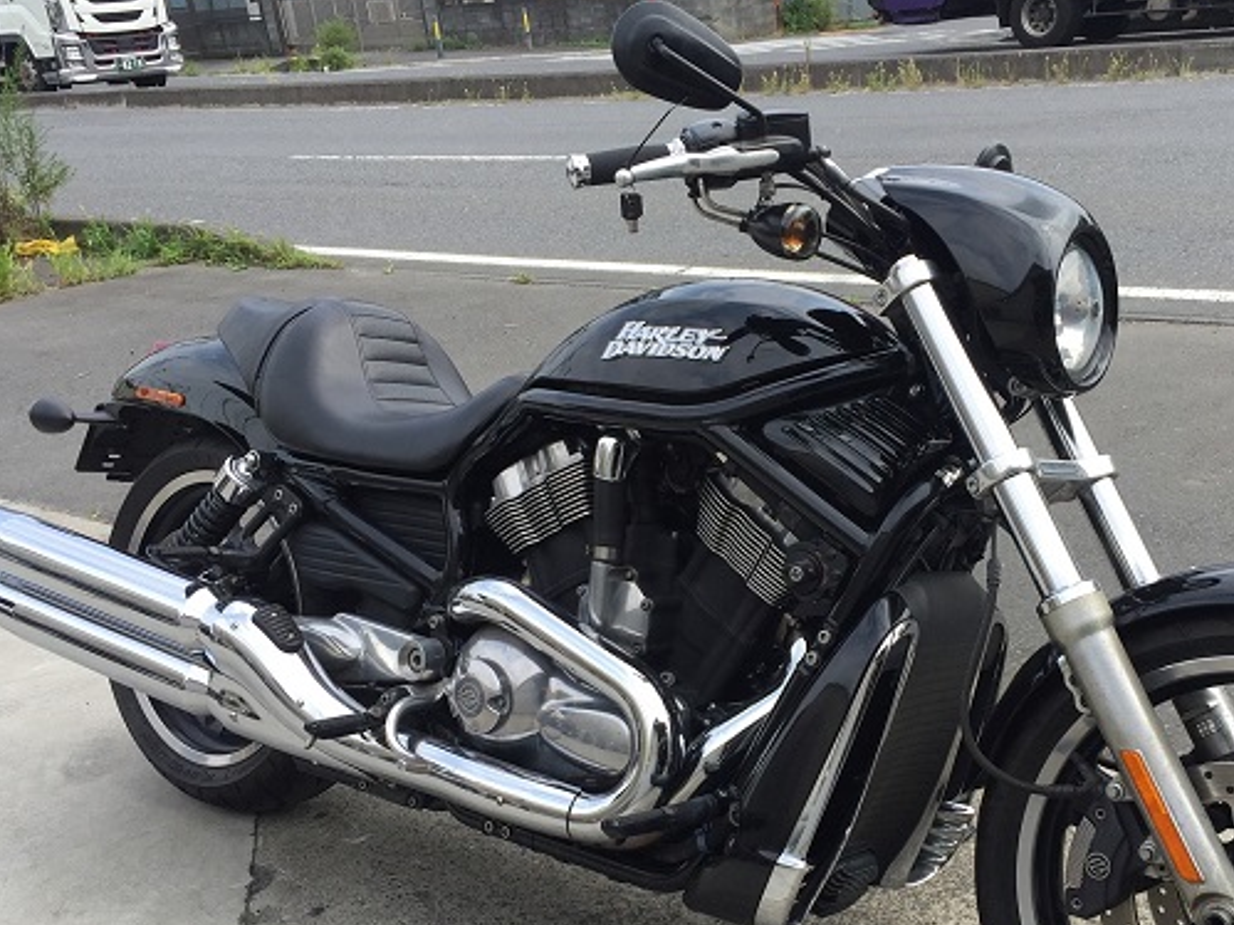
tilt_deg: -24.8
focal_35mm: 41
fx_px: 1461
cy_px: 622
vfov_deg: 34.8
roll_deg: +5.7
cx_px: 781
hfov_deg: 45.3
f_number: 2.2
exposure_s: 1/824
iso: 32
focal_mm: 4.15
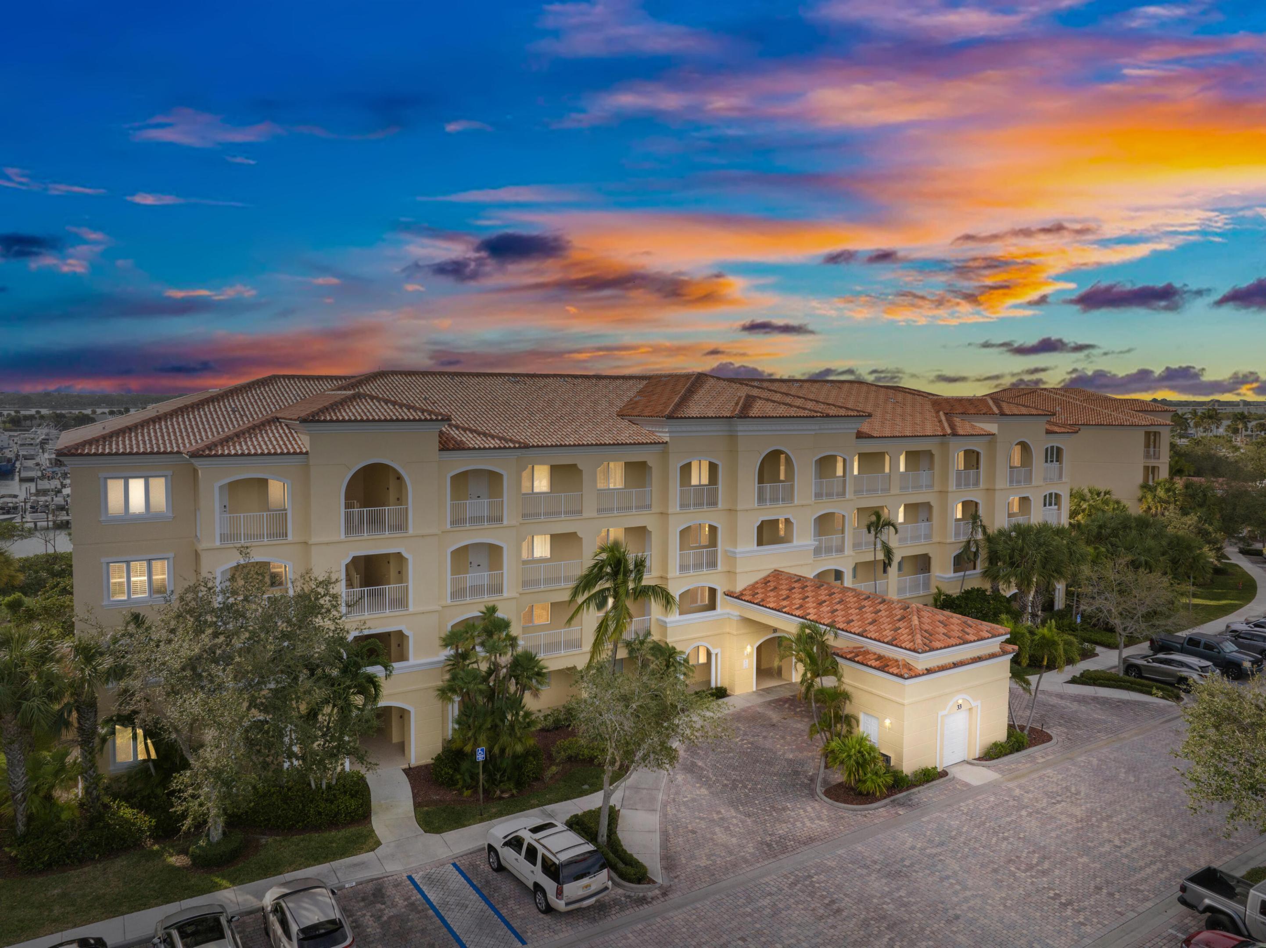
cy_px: 474
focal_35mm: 24
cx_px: 633
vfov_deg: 56.8
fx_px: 877
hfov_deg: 71.6
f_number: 7.1
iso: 100
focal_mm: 12.29
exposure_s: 1/40
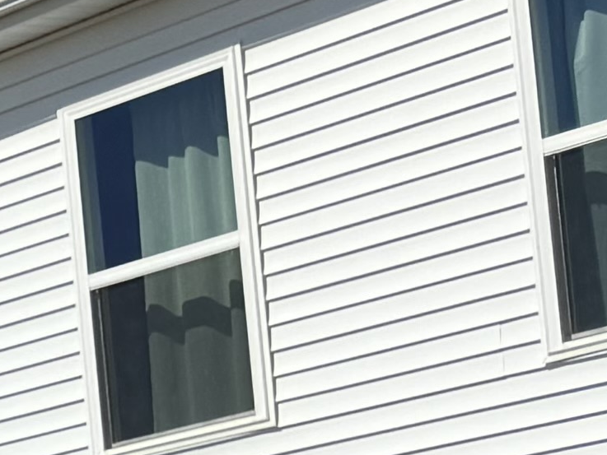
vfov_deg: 7.7
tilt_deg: +1.0
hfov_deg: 8.3
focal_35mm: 186
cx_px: -1450
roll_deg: +4.1
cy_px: 857
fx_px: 3262
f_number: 1.78
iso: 80
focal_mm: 6.76
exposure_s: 1/7092
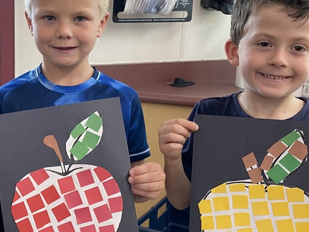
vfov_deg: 26.1
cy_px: 116
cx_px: 59
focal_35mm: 56
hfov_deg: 33.3
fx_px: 500
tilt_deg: -16.0
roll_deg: -1.3
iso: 100
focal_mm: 4.25
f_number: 1.8
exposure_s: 1/60
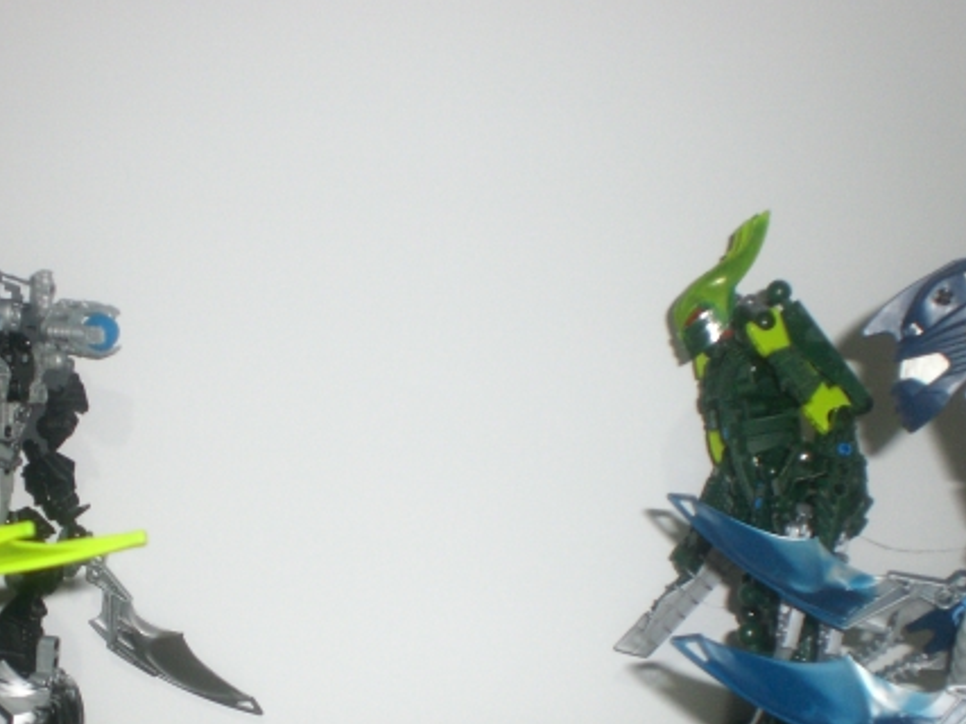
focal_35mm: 57
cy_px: 498
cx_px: 366
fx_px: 1590
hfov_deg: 33.6
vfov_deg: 25.5
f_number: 3.1
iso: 200
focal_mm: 6.3
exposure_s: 1/60
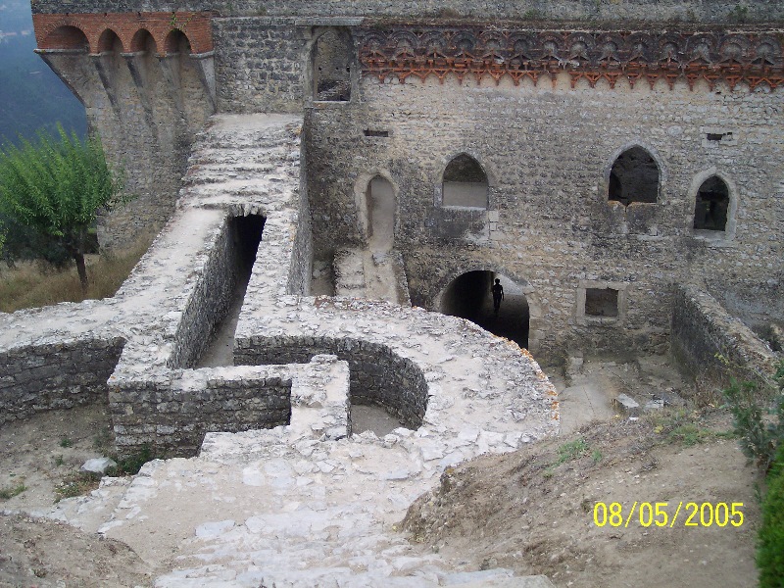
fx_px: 861
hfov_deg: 49.0
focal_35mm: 38
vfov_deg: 37.7
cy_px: 294
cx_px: 392
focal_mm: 8
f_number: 2.8
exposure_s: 1/30
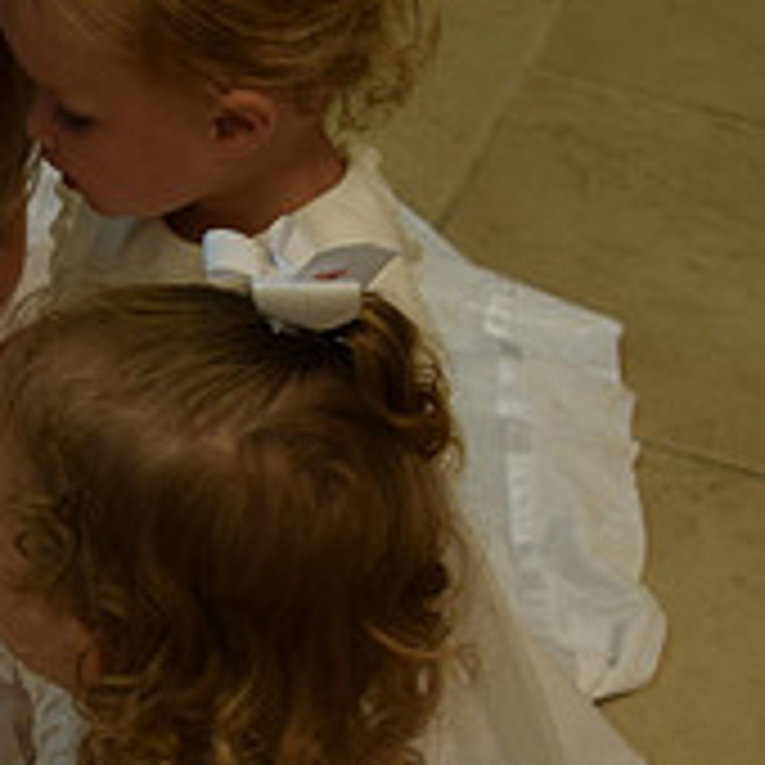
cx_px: -216
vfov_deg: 13.8
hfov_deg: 13.3
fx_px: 3162
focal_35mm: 126
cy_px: 407
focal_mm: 29
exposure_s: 1/60
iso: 400
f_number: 4.2
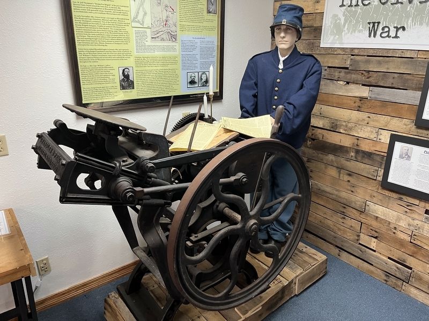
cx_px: 214
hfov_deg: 67.3
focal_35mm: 26
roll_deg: +0.8
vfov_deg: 53.1
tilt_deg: -18.5
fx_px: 322
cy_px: 160
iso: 250
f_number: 1.6
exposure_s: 1/60
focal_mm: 5.1
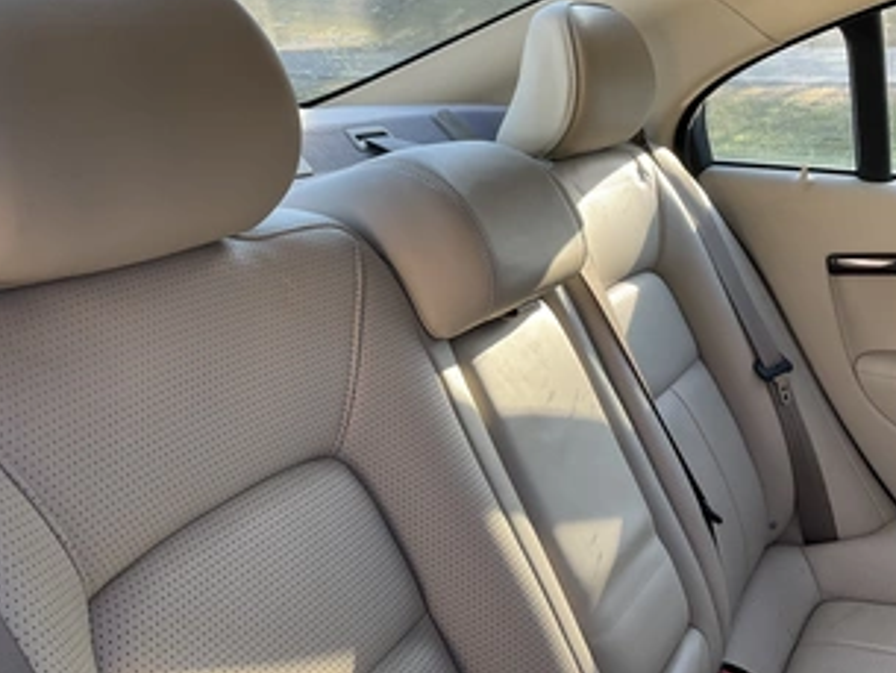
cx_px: 470
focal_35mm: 38
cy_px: 294
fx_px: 984
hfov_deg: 48.9
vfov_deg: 37.7
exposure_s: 1/122
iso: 25
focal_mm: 3
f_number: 1.8
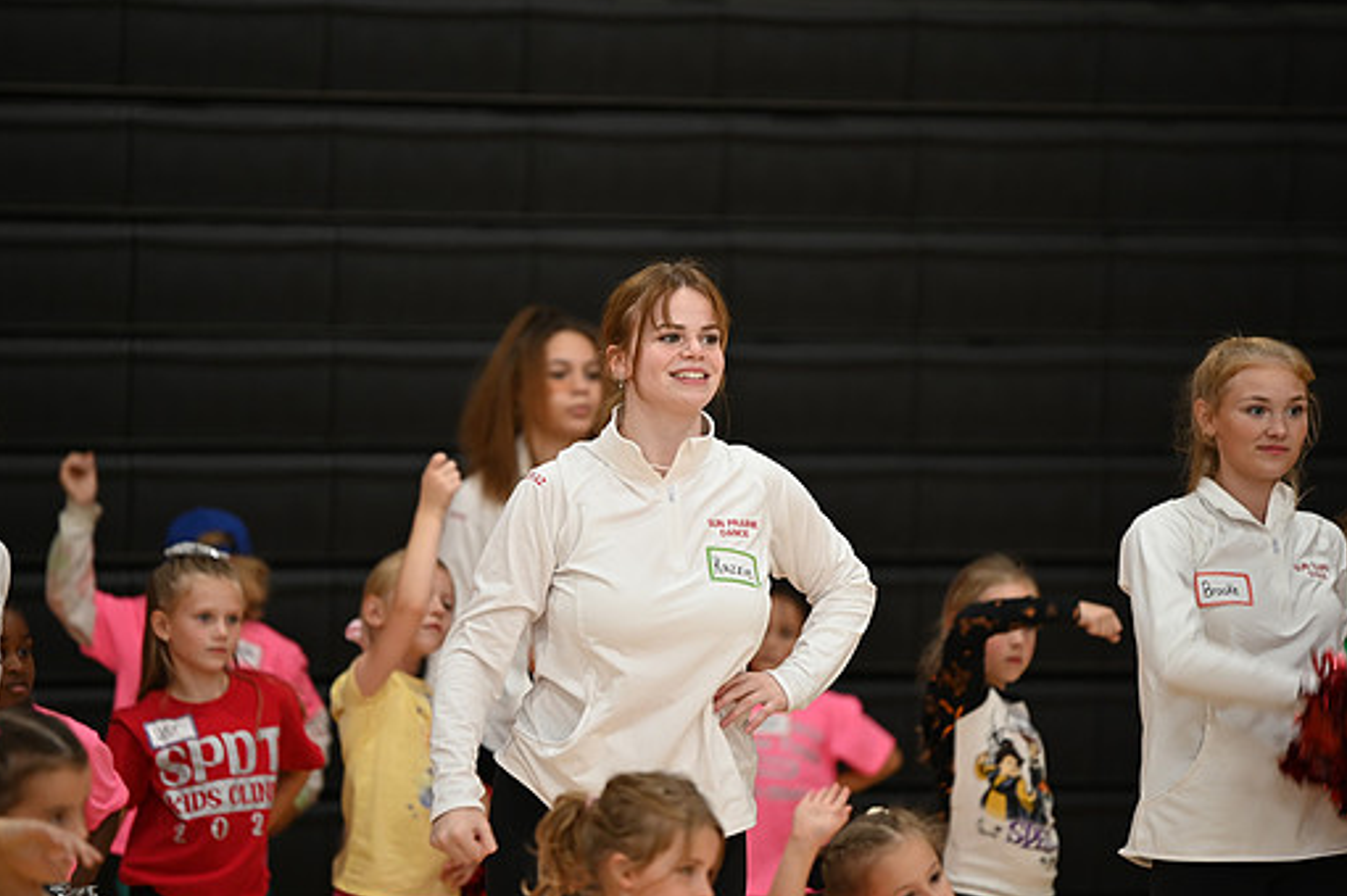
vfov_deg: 6.0
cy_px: 424
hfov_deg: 9.1
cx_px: 667
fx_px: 8488
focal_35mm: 227
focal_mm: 200
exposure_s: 1/125
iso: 800
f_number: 2.8
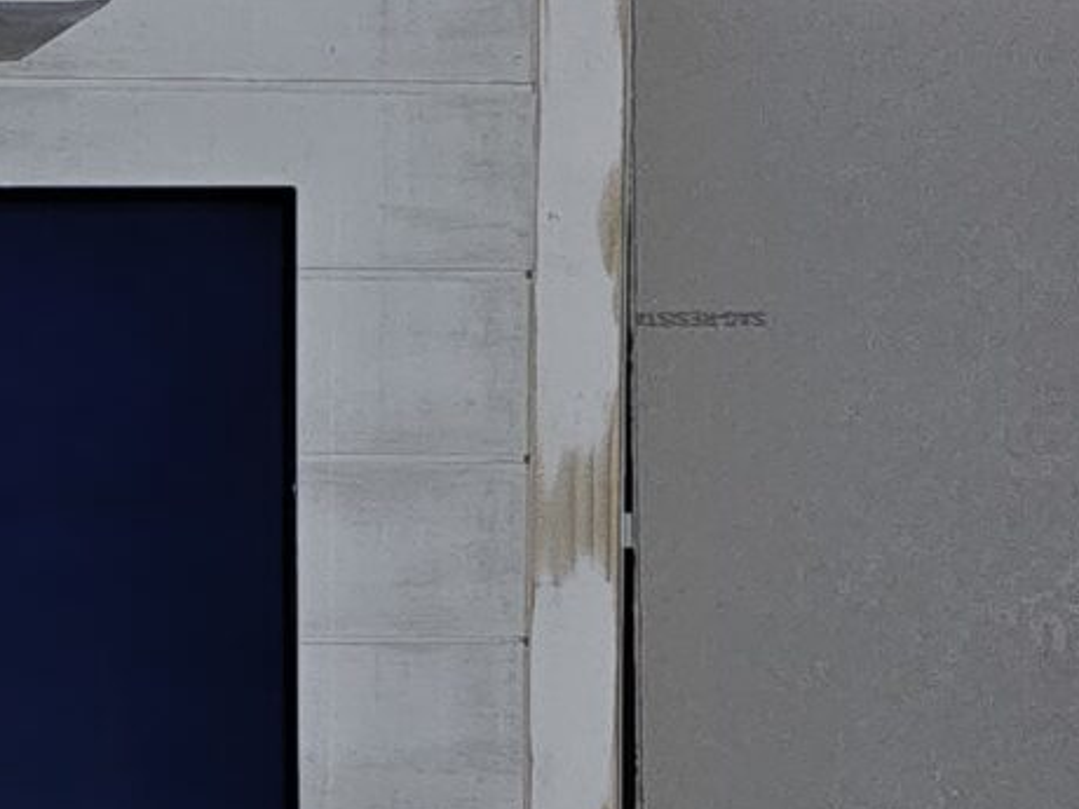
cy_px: 612
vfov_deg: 11.6
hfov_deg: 14.9
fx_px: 3990
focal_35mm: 128
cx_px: -206
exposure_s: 1/16
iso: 125
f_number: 1.7
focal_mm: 6.3
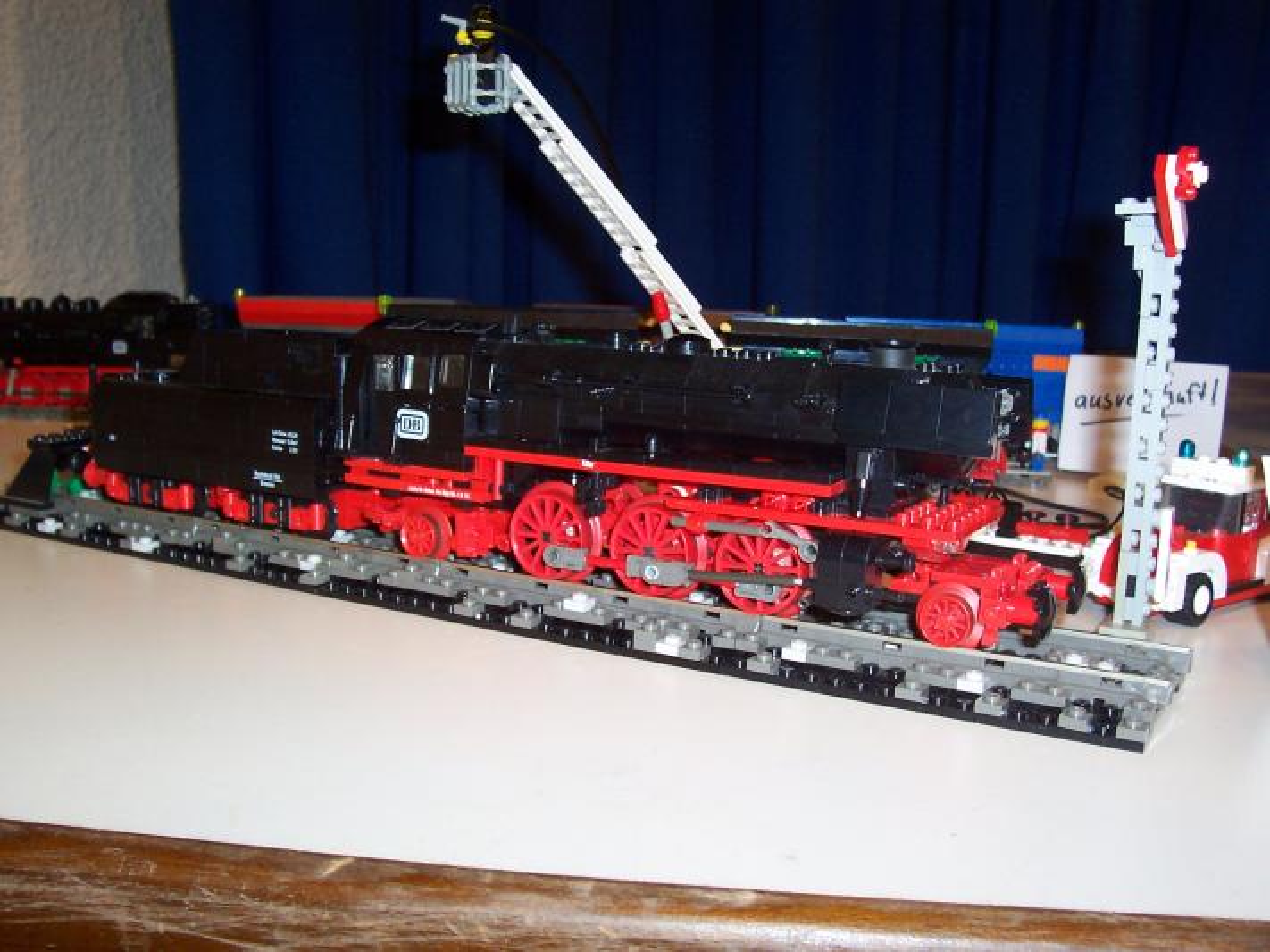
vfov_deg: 38.7
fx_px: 1357
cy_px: 476
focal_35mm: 37
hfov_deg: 50.1
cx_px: 635
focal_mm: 5.6
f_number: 2.8
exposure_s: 1/60
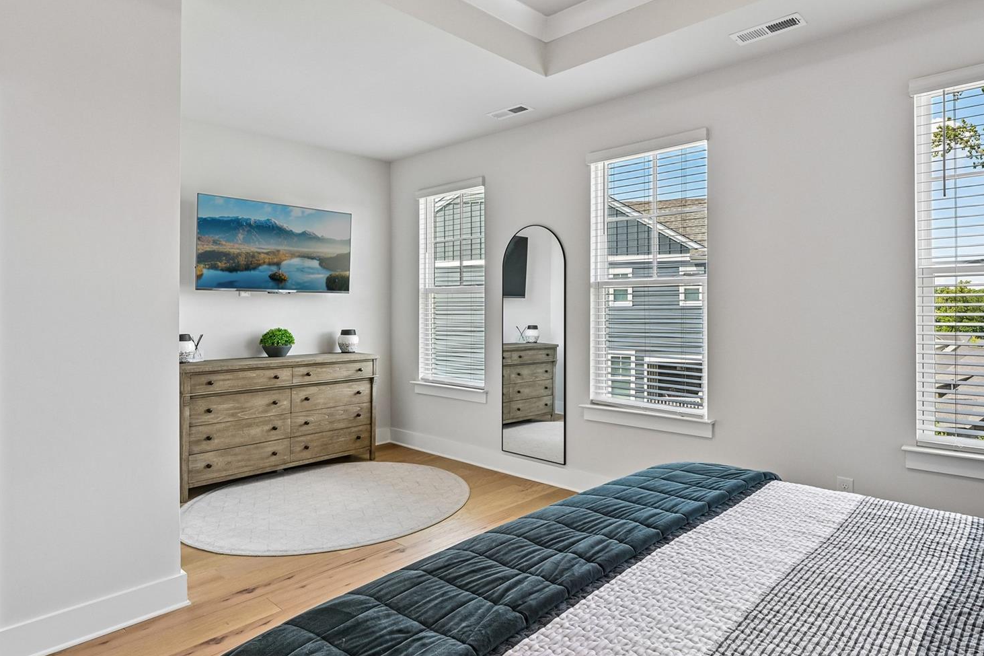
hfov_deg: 80.8
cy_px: 308
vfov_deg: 59.4
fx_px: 574
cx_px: 553
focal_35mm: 21
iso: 100
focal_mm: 15
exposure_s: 1/25
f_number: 8
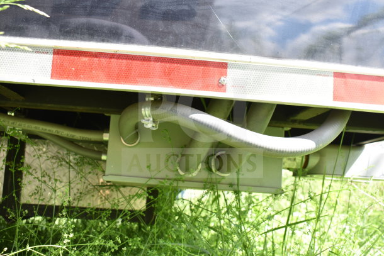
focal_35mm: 40
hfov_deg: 47.9
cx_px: 192
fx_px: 432
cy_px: 128
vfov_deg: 33.0
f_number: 5
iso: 200
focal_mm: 27
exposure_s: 1/100
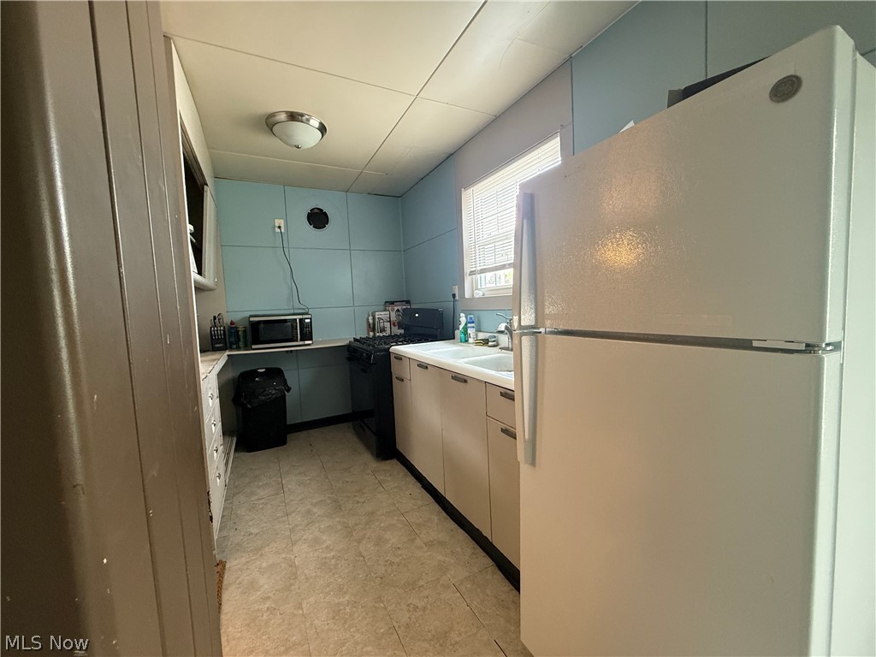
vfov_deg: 85.7
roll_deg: +2.3
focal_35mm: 14
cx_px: 438
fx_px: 354
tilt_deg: -3.3
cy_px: 328
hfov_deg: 102.1
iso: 400
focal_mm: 2.22
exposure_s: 1/60
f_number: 2.2
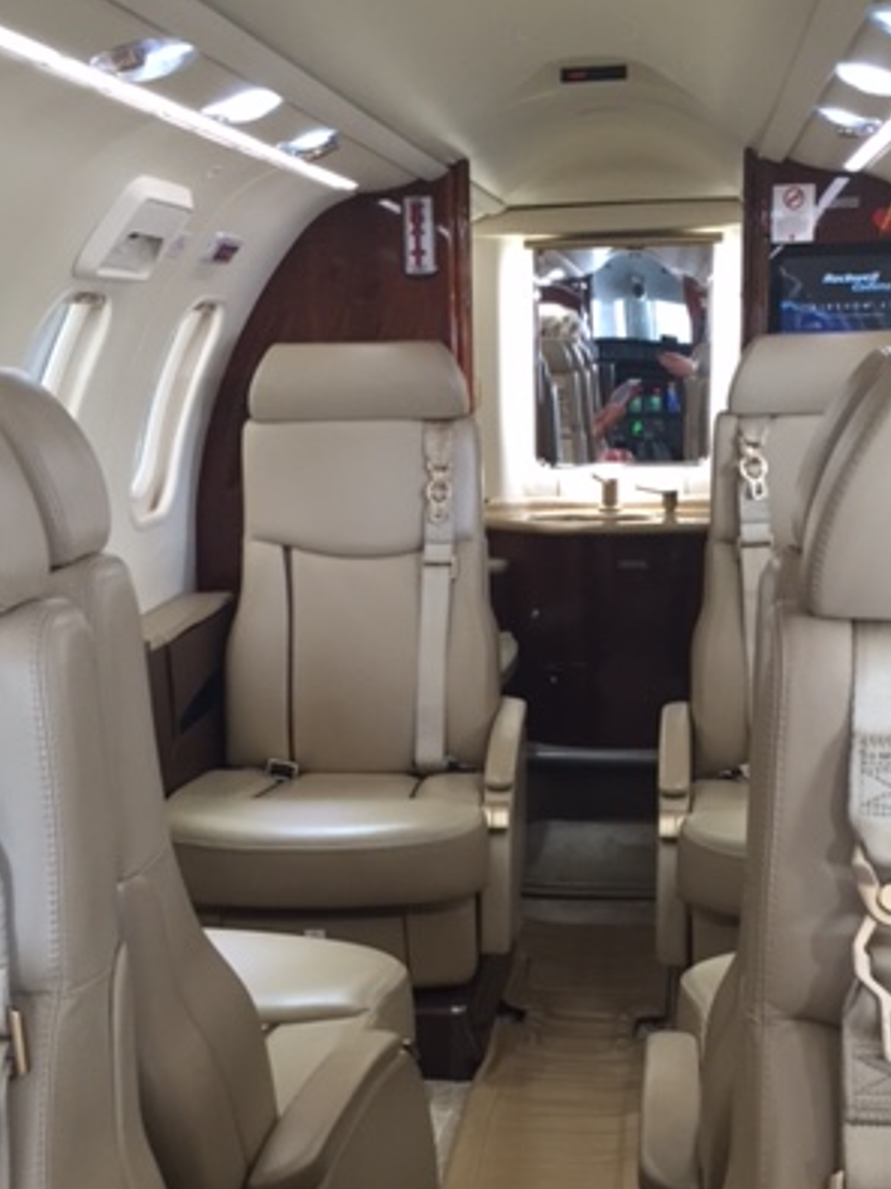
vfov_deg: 40.0
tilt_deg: -14.1
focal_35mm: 47
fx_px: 1614
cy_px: 783
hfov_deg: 30.9
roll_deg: +2.2
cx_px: 473
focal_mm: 4.15
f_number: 2.2
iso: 100
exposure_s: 1/30
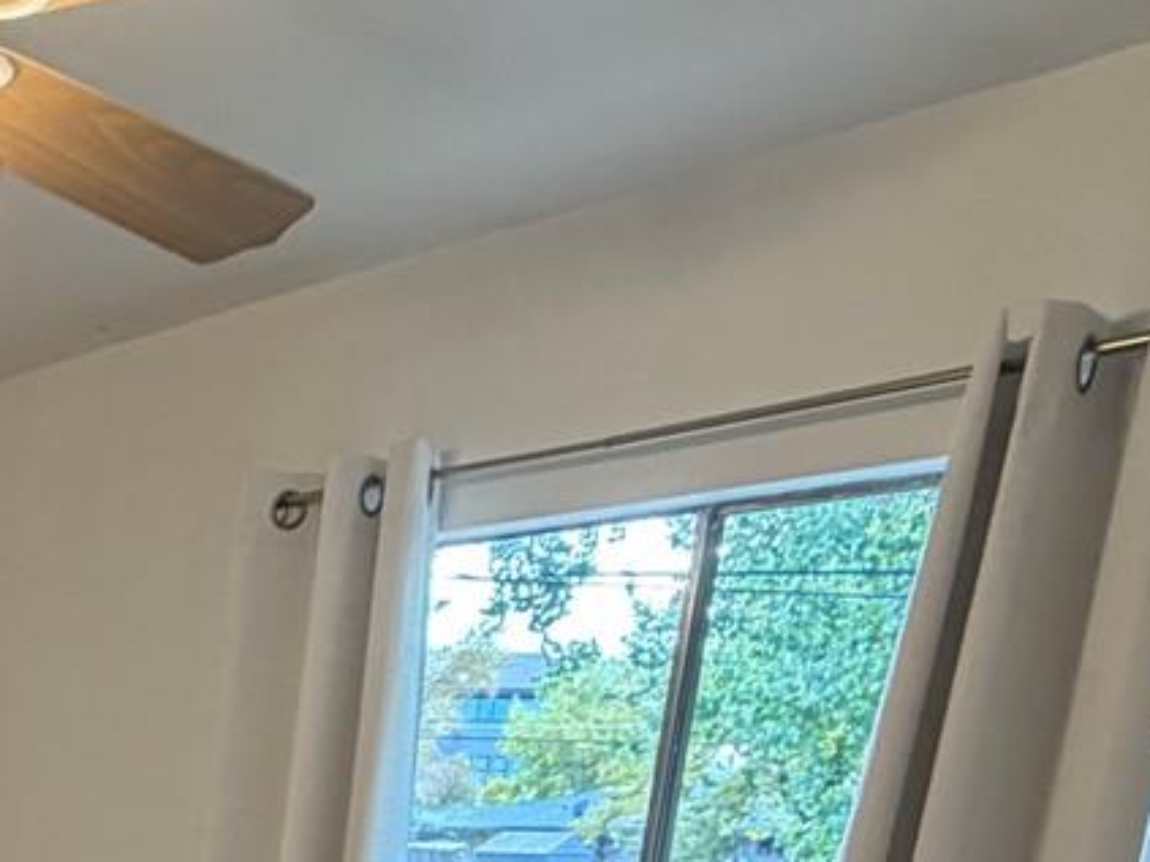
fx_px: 1760
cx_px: -310
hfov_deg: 29.7
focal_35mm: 53
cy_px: 1319
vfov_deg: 22.3
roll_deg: -0.3
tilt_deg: -14.9
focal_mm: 2.22
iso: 200
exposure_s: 1/120
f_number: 2.2
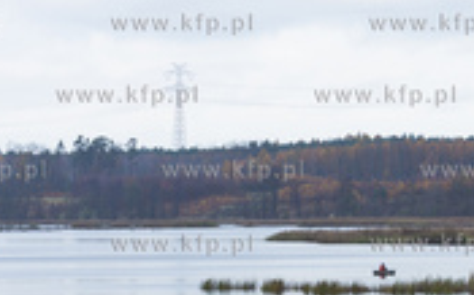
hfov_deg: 6.9
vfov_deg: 4.3
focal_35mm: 303
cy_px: 207
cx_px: 328
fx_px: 3910
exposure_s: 1/1000
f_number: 4
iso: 400
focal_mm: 130
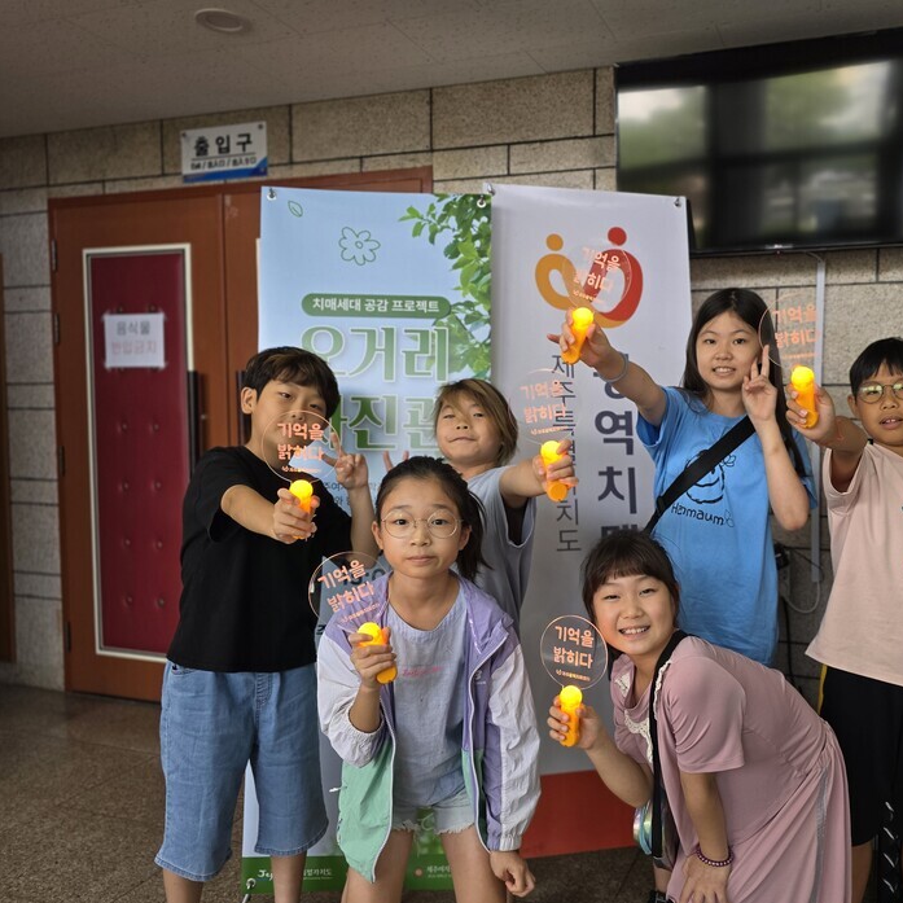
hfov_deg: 56.4
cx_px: 578
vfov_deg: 57.3
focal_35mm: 28
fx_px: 826
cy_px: 456
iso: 160
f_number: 1.7
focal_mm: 6.3
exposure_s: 1/120
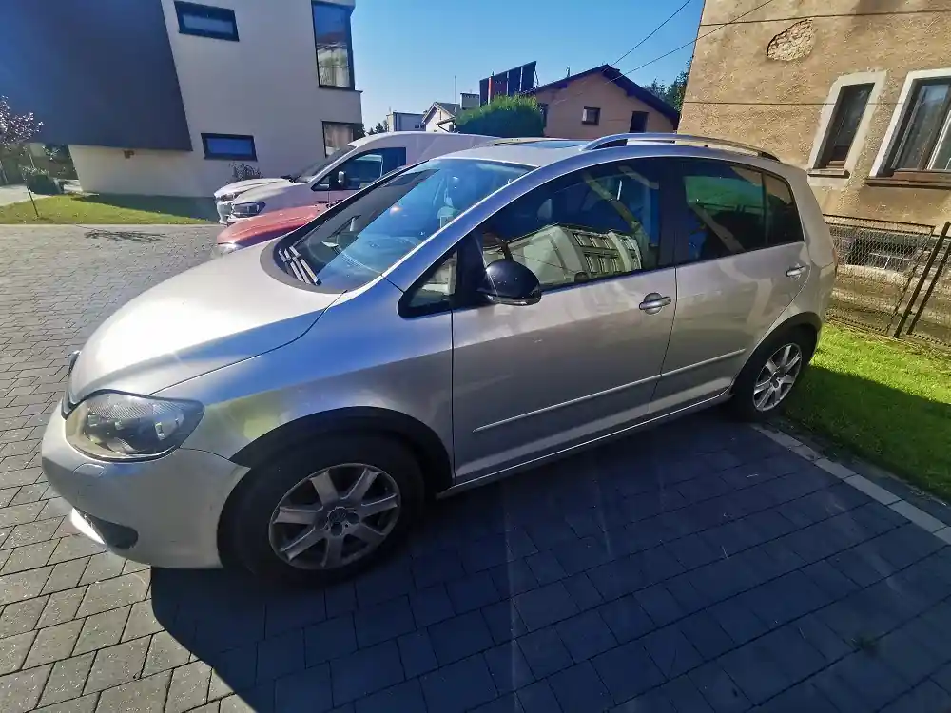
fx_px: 440
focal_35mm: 16
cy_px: 356
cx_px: 476
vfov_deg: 78.1
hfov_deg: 94.5
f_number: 2.2
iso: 50
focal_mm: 2.35
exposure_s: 1/909
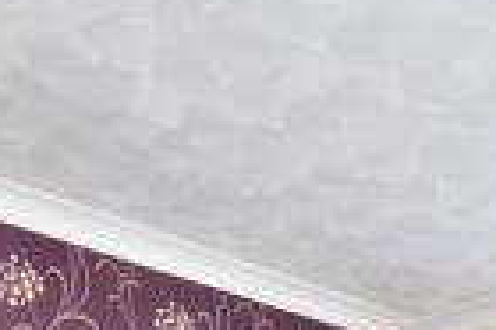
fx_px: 963
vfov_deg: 15.5
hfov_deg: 28.2
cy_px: 660
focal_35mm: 70
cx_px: 404
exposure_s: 1/15
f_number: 5
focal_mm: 10
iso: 200
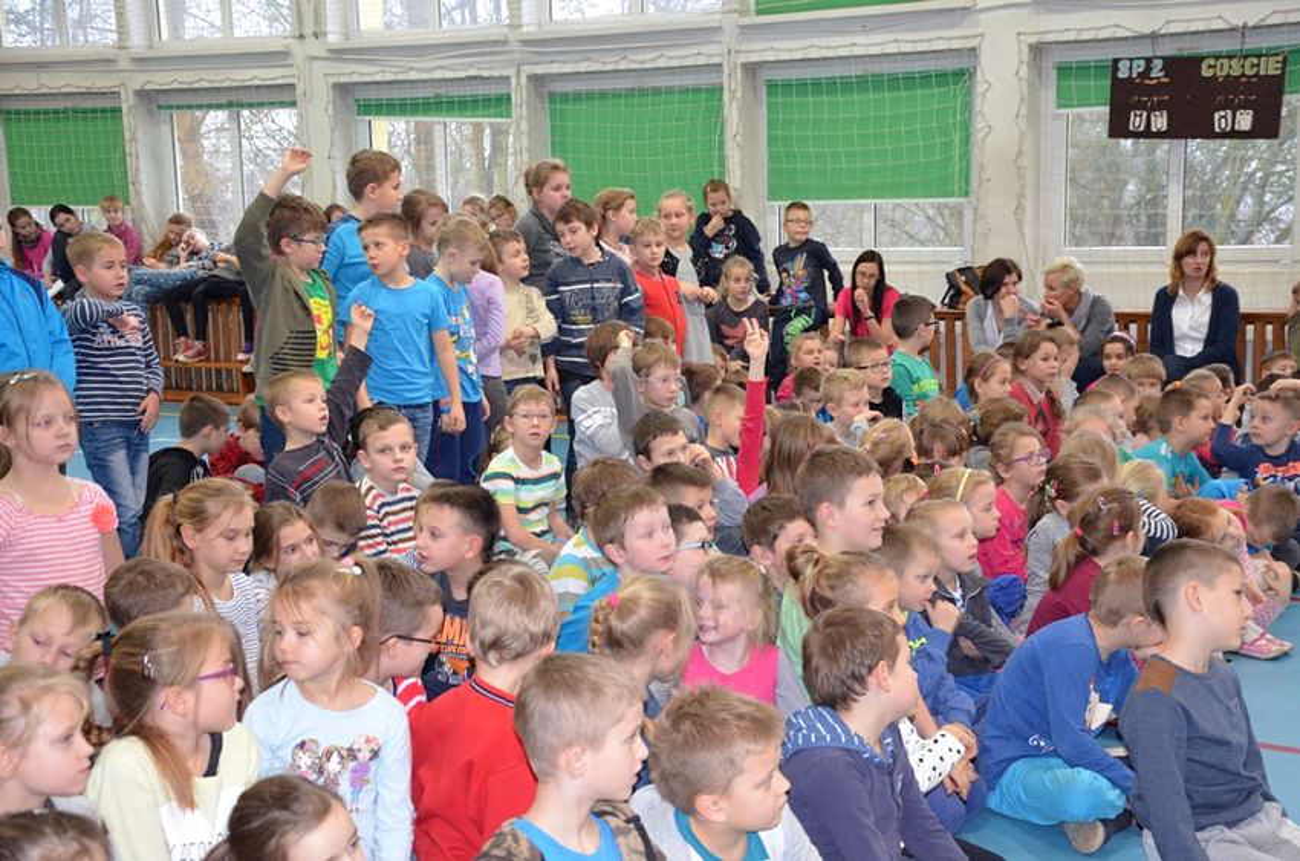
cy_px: 430
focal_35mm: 52
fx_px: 1892
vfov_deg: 25.6
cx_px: 650
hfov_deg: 37.9
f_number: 4.5
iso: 1800
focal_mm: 35
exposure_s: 1/60
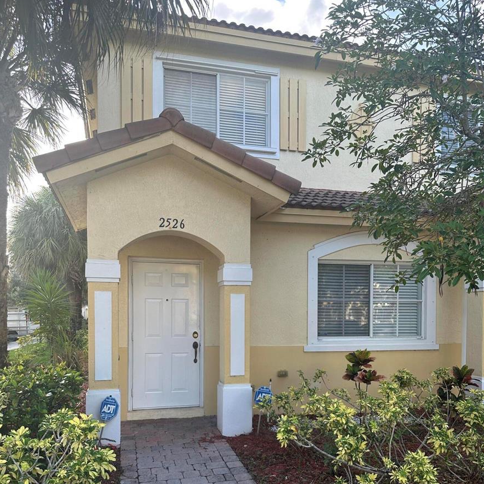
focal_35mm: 29
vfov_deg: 54.5
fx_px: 459
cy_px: 322
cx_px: 246
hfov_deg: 55.6
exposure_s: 1/501
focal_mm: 6.86
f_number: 1.78
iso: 80
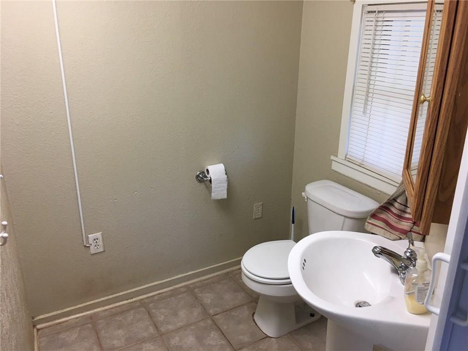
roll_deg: -0.9
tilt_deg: -18.6
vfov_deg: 48.2
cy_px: 176
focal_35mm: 29
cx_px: 234
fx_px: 392
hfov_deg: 61.7
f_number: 2.2
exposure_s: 1/30
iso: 32
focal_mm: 4.15
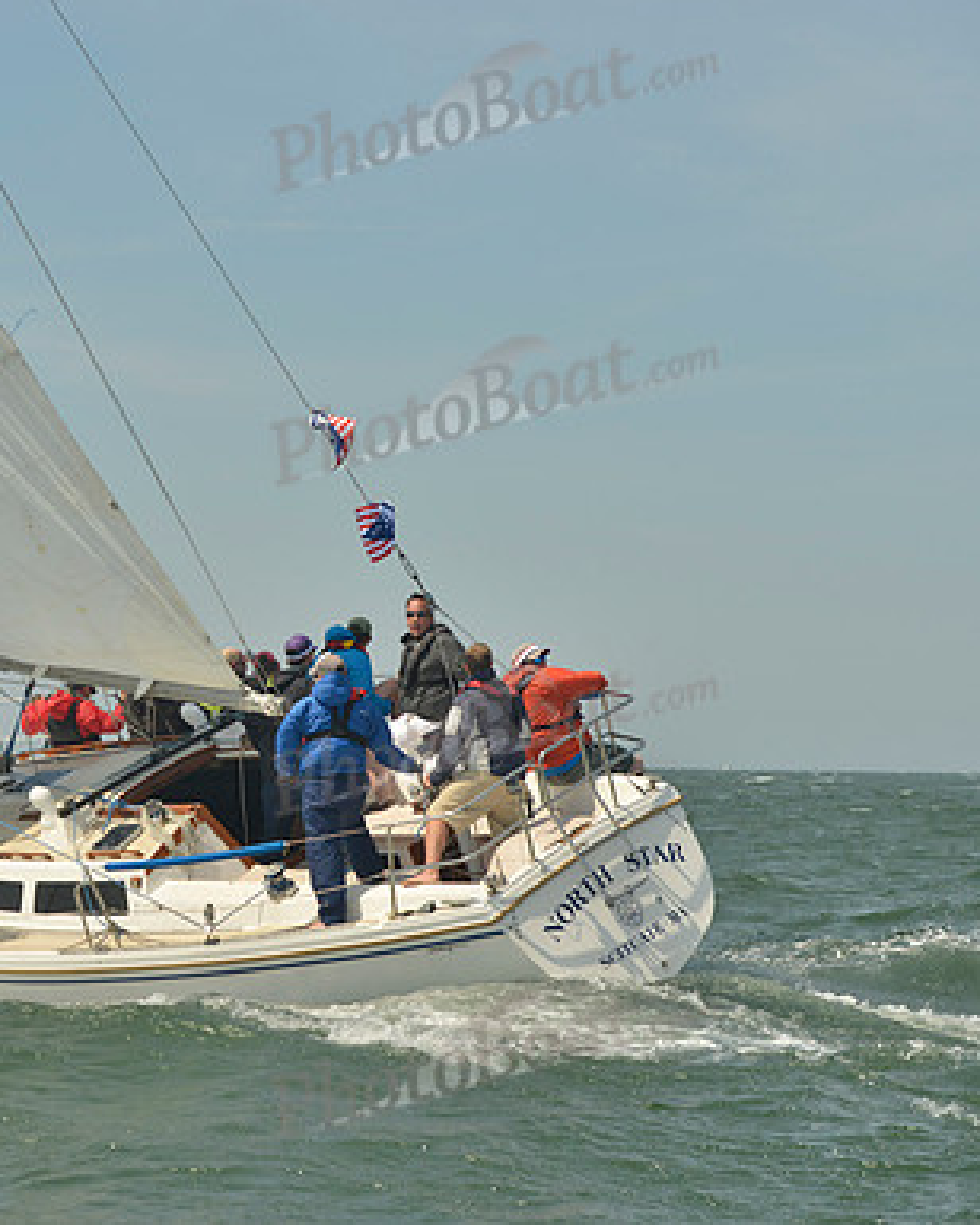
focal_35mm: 99
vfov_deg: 19.4
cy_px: 612
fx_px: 3589
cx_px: 108
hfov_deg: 15.4
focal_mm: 70
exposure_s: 1/1250
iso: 200
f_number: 8
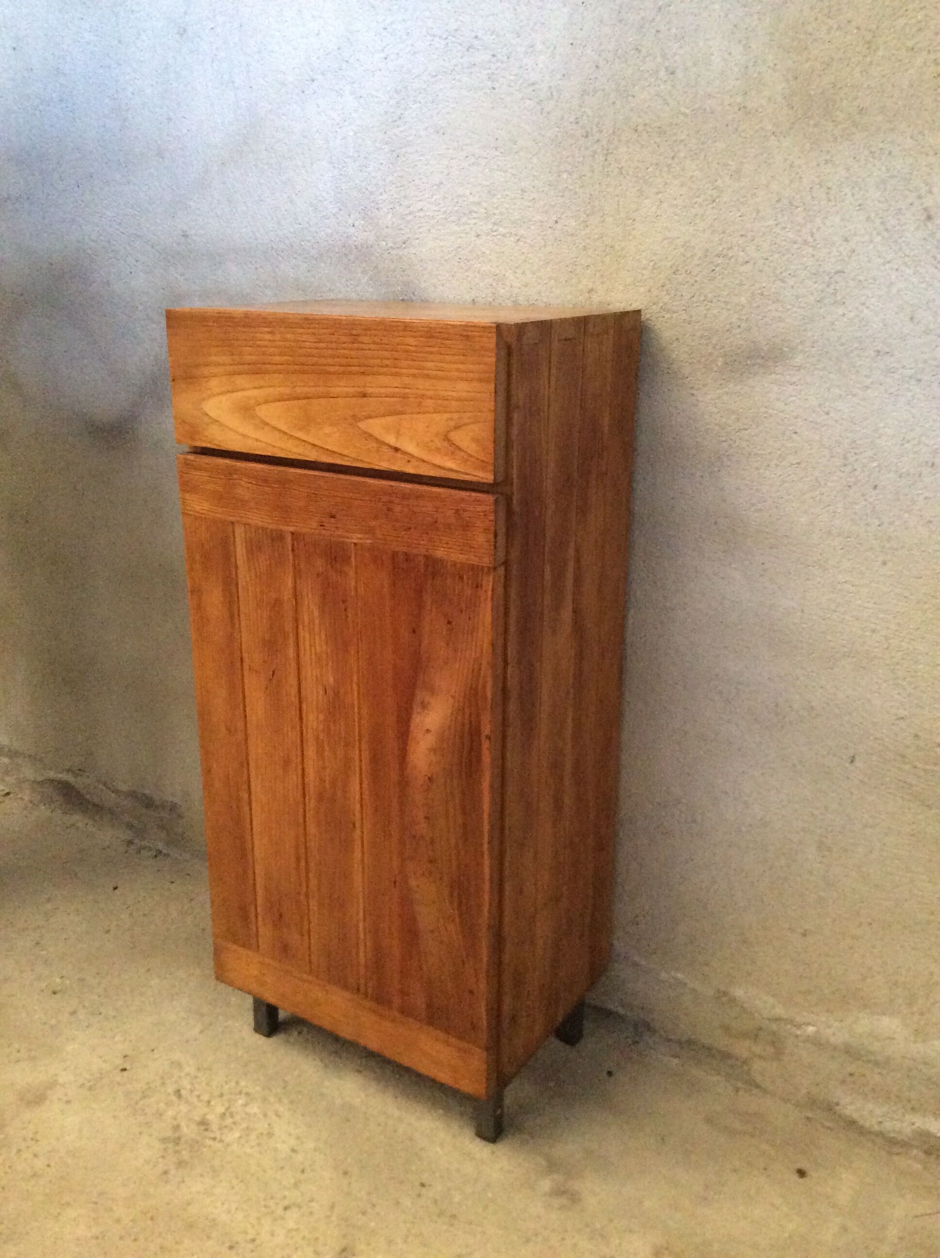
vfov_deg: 56.9
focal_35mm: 32
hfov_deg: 44.1
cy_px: 629
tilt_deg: -18.4
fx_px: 1162
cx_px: 470
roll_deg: +0.9
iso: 500
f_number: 2.4
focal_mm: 3.3
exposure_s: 1/17
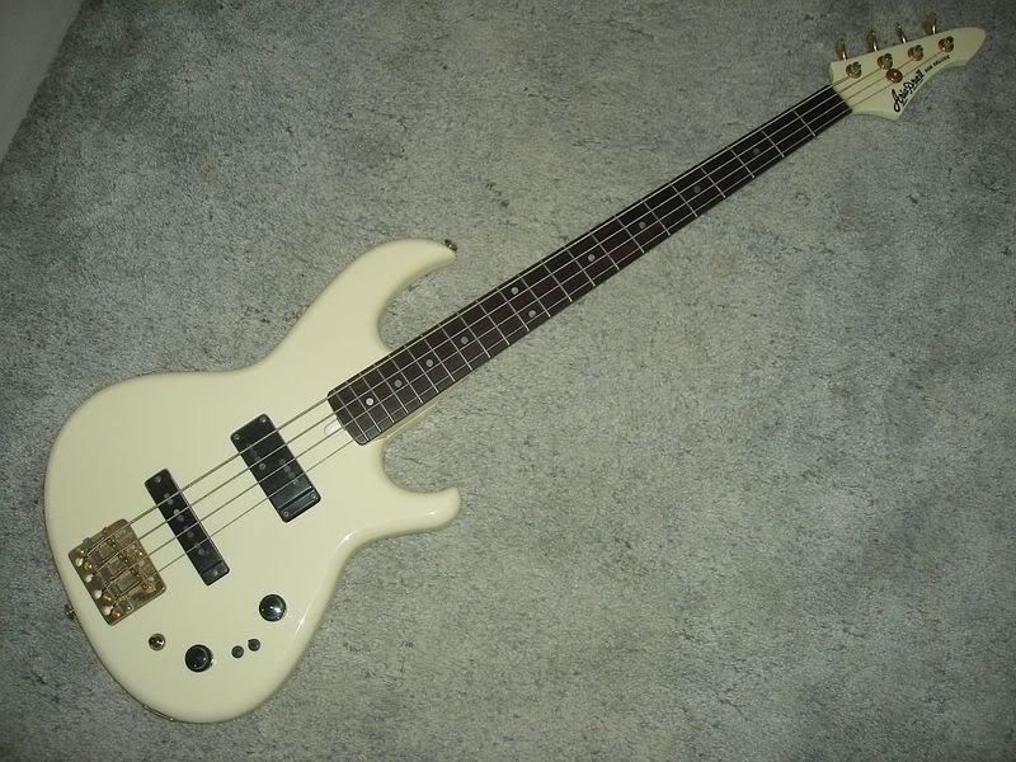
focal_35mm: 38
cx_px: 508
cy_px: 381
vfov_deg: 37.7
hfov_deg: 49.0
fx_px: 1115
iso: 50
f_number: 3.2
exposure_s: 1/60.1
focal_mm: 6.3
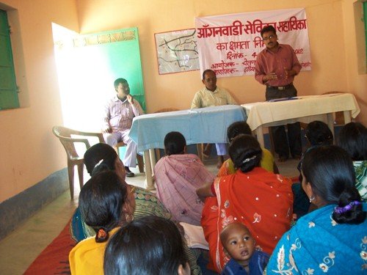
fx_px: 382
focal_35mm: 36
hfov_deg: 51.4
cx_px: 184
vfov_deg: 39.7
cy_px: 138
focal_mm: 6
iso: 160
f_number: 2.7
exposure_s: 1/30
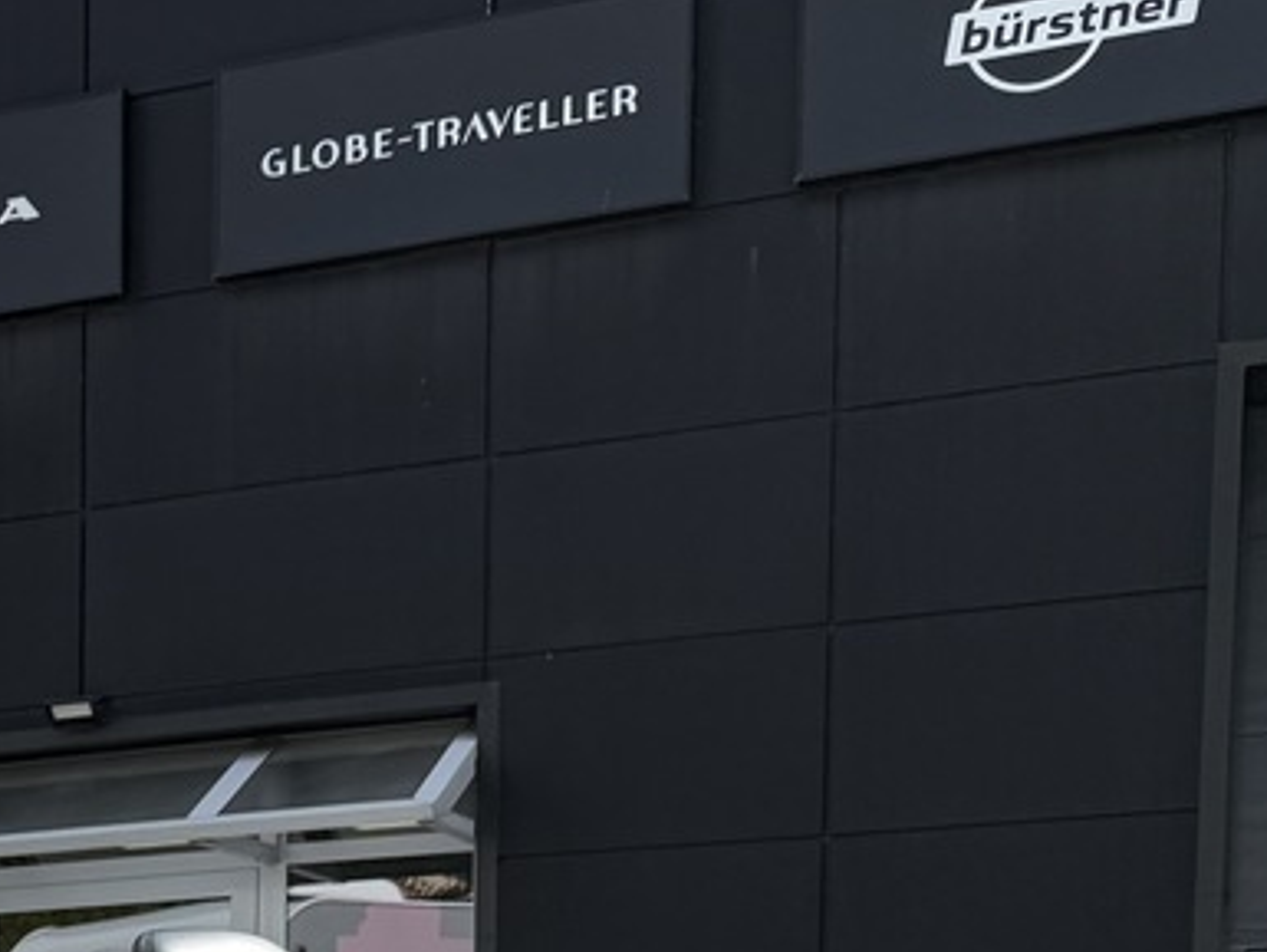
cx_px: -862
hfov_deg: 18.3
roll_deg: +0.6
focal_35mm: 89
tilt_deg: -5.7
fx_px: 3259
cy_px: 1510
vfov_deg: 15.1
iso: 80
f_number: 1.78
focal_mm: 6.76
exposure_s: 1/3021
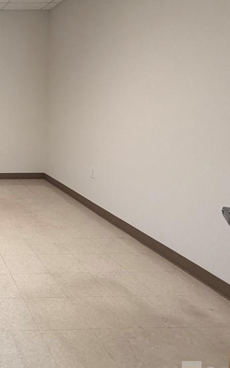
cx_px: -73
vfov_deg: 57.2
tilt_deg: -6.4
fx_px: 331
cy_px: 133
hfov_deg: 30.0
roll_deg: +0.1
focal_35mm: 33
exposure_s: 1/120
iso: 200
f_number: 2.2
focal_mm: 2.22
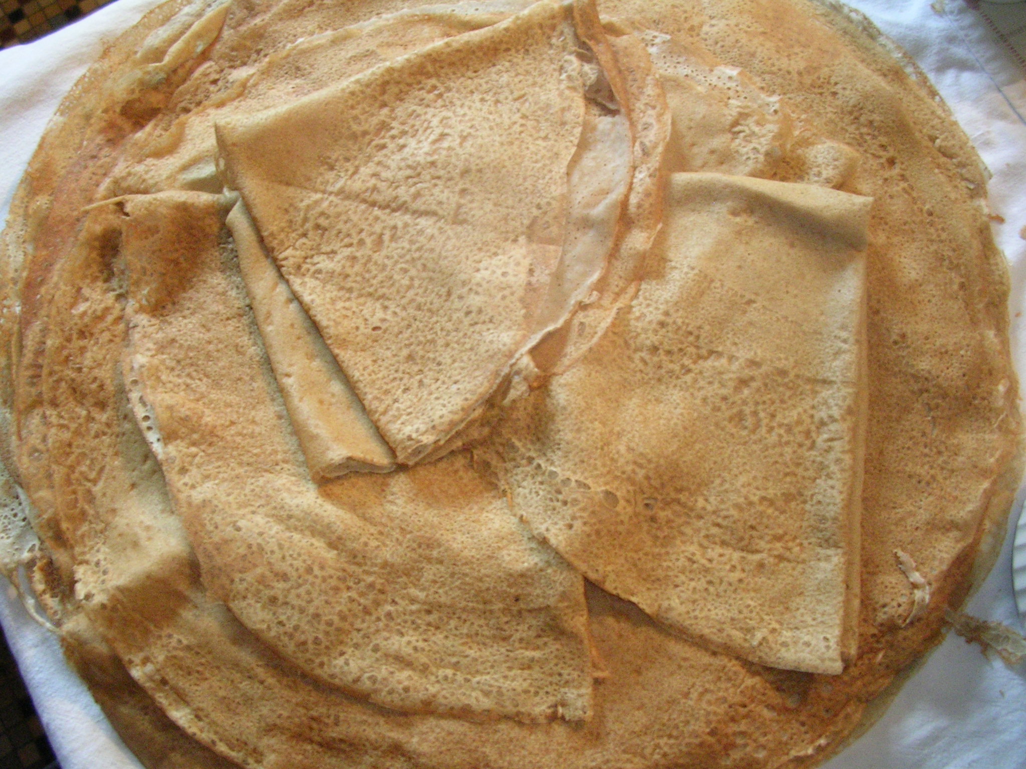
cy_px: 384
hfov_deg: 49.0
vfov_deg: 37.7
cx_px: 513
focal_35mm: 38
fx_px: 1126
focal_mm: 5.8
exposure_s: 1/5.7
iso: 200
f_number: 2.8
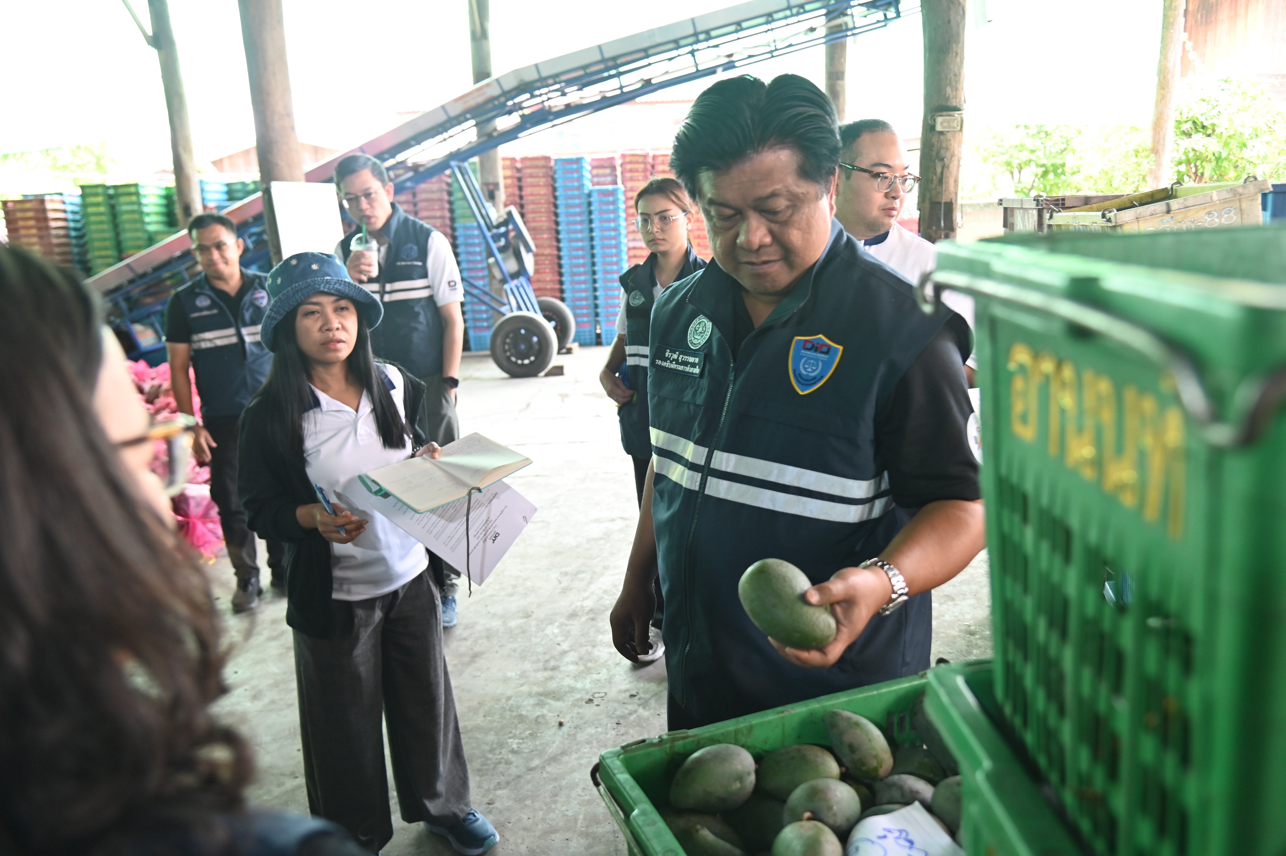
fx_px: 964
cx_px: 643
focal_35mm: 27
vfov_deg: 47.9
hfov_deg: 67.4
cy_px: 428
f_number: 4
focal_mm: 27
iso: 1250
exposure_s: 1/125
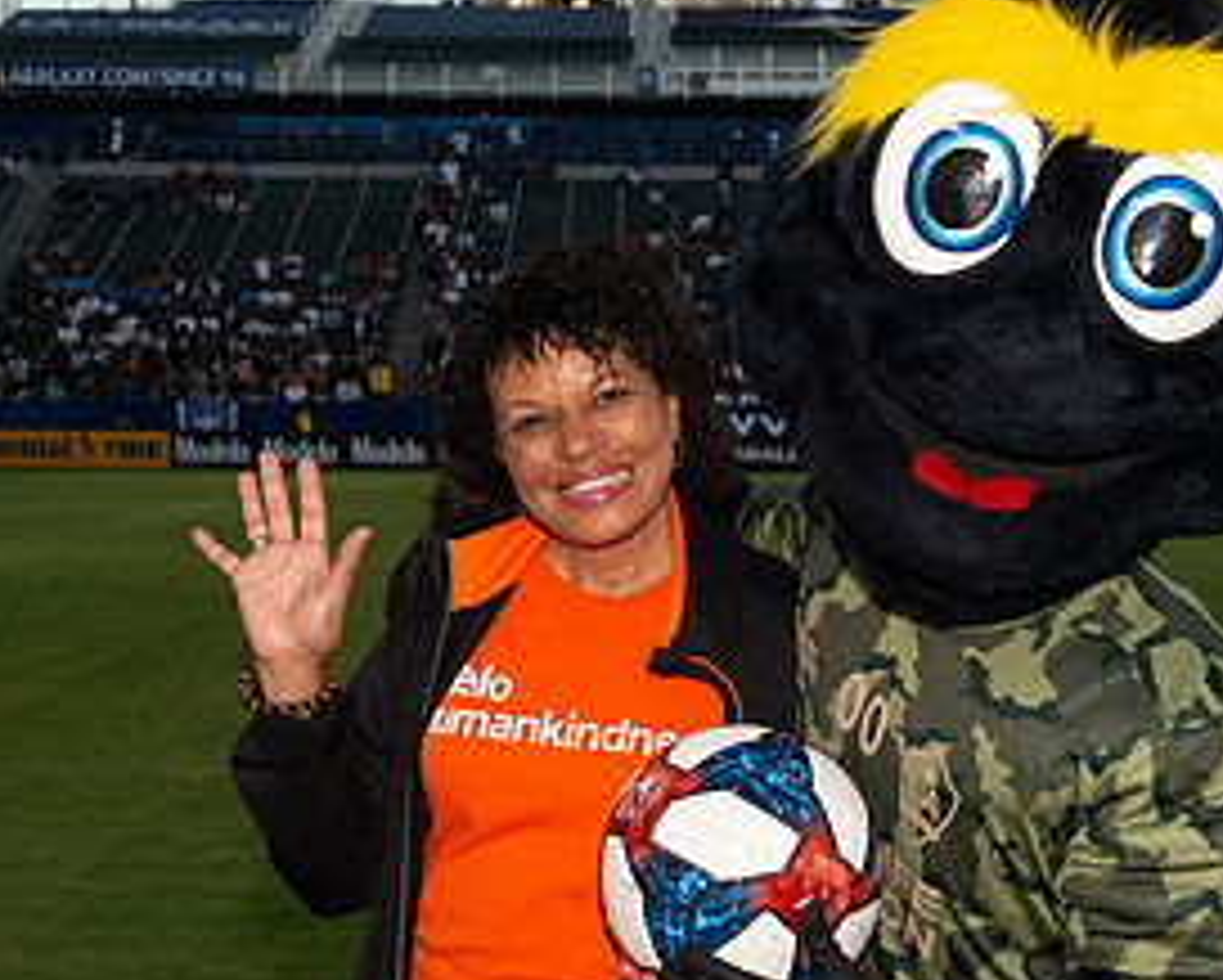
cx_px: 607
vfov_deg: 21.3
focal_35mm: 72
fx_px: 2608
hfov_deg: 26.4
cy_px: 510
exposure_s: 1/640
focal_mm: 36
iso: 800
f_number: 7.1
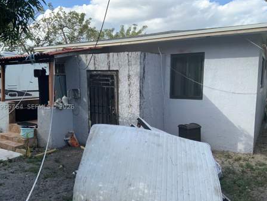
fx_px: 239
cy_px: 107
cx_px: 129
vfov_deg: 45.4
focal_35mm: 31
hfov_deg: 58.3
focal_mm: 3
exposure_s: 1/719
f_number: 1.8
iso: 16
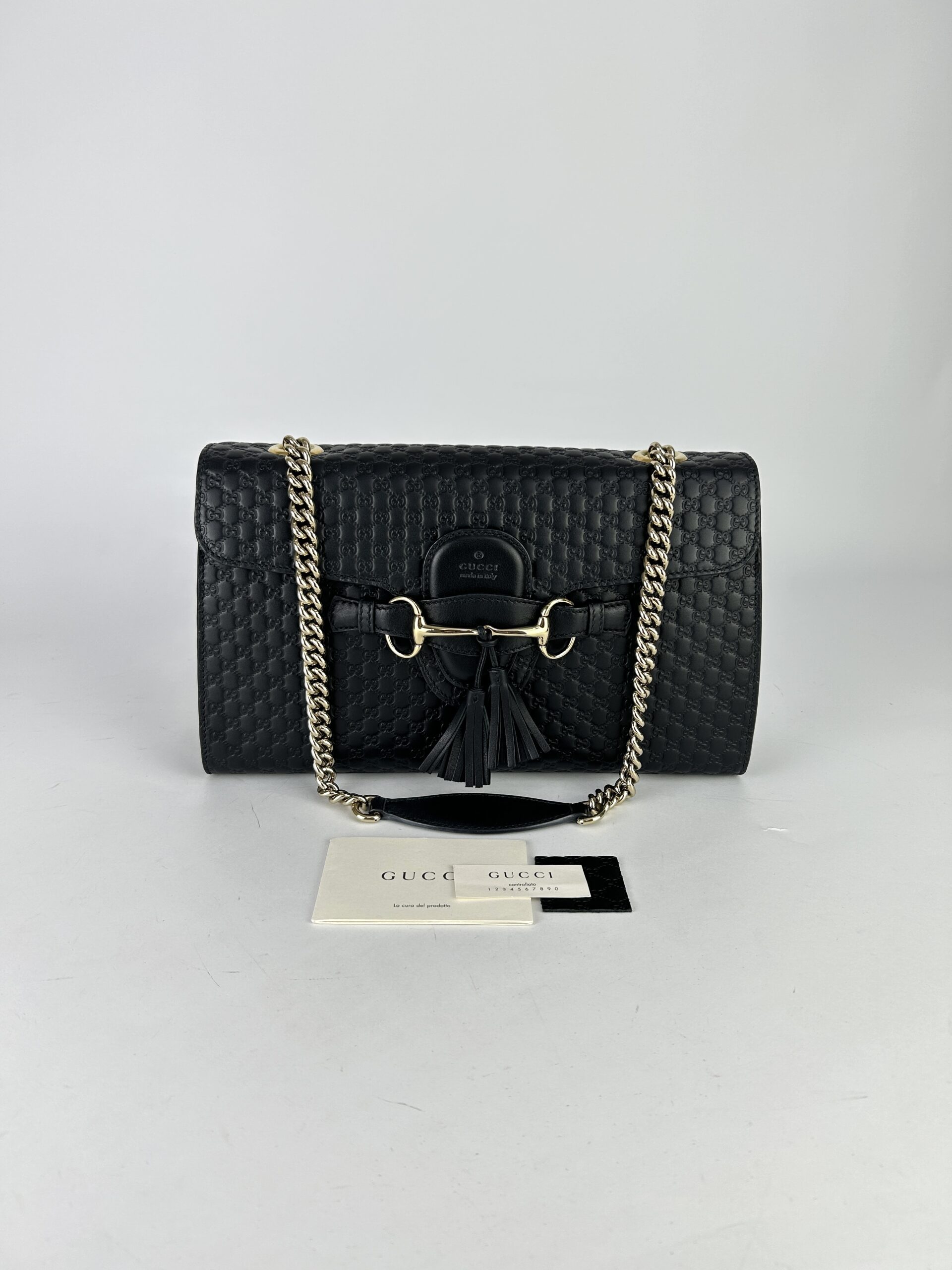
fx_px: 953
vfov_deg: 67.3
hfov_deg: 53.1
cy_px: 635
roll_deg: -1.6
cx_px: 476
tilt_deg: -21.4
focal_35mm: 26
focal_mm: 5.7
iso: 40
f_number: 1.5
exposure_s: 1/187
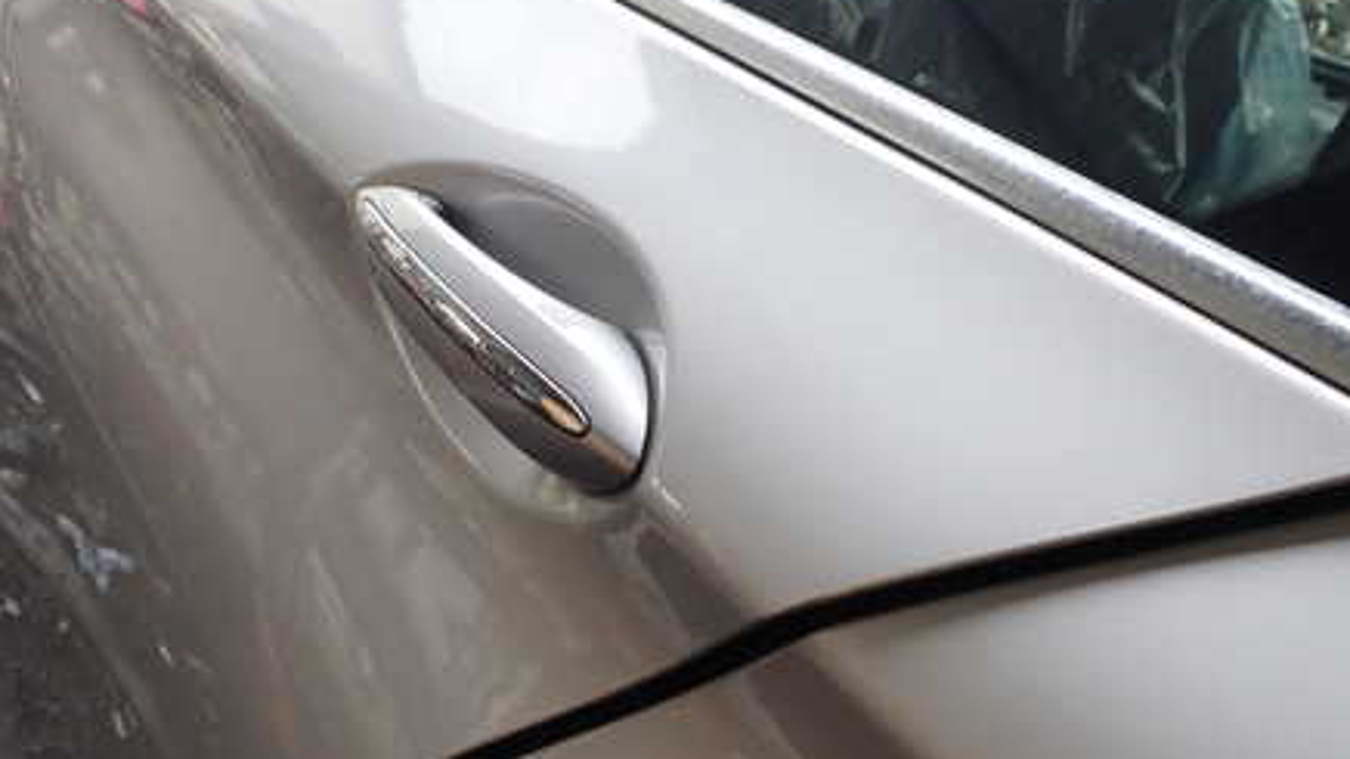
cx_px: 629
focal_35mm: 45
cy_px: 353
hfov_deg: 45.5
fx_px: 1610
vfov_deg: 26.5
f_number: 3.2
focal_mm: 5.4
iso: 100
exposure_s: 1/125
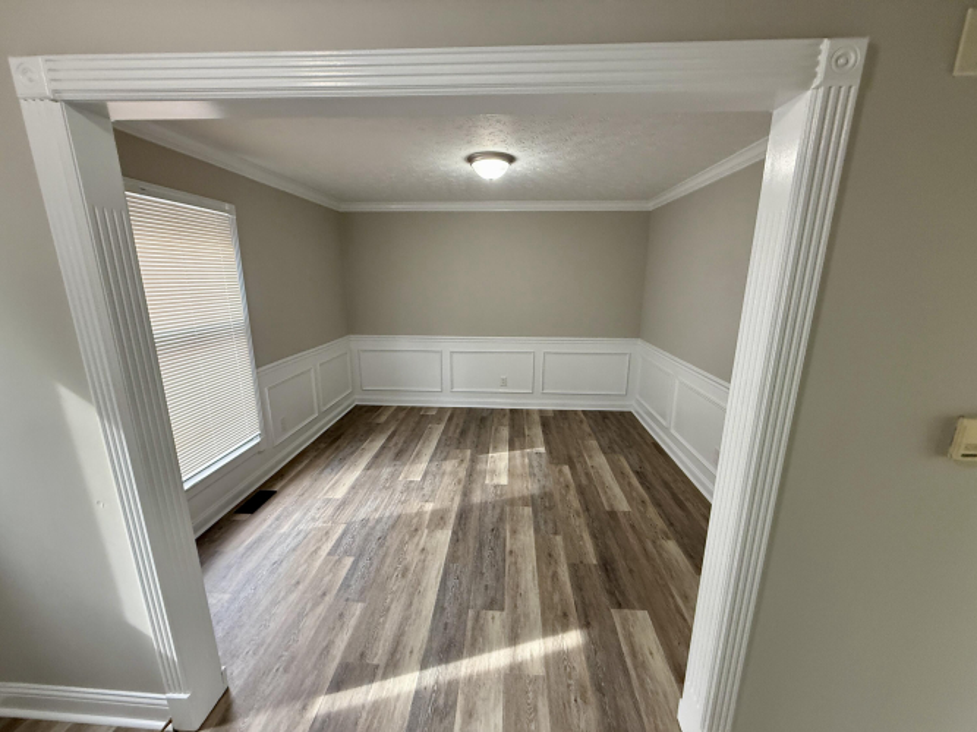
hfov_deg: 102.1
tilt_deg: -13.0
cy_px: 366
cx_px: 488
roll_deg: +0.1
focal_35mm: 14
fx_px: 395
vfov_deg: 85.7
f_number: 2.2
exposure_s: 1/120
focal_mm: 2.22
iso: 320
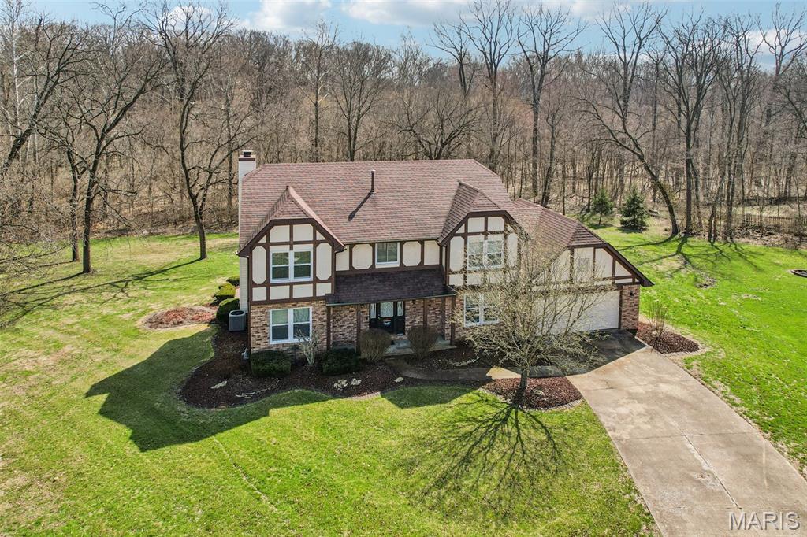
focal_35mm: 22
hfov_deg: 78.6
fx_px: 493
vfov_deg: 57.2
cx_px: 404
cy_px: 268
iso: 100
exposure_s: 1/2500
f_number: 2.8
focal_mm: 8.4
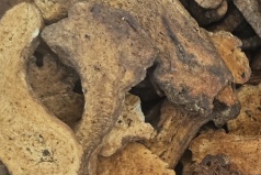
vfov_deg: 12.0
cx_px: 334
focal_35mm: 112
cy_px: 194
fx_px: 812
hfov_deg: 17.2
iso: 80
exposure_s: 1/100
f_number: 1.6
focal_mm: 5.84
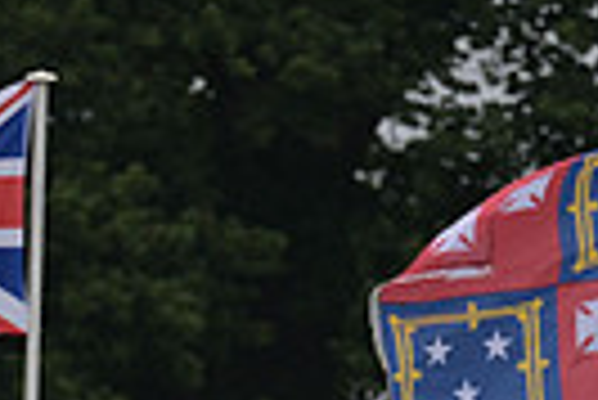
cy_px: 843
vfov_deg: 1.6
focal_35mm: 872
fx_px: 14501
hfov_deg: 2.4
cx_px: 234
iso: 360
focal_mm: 200
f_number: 4
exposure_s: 1/1250
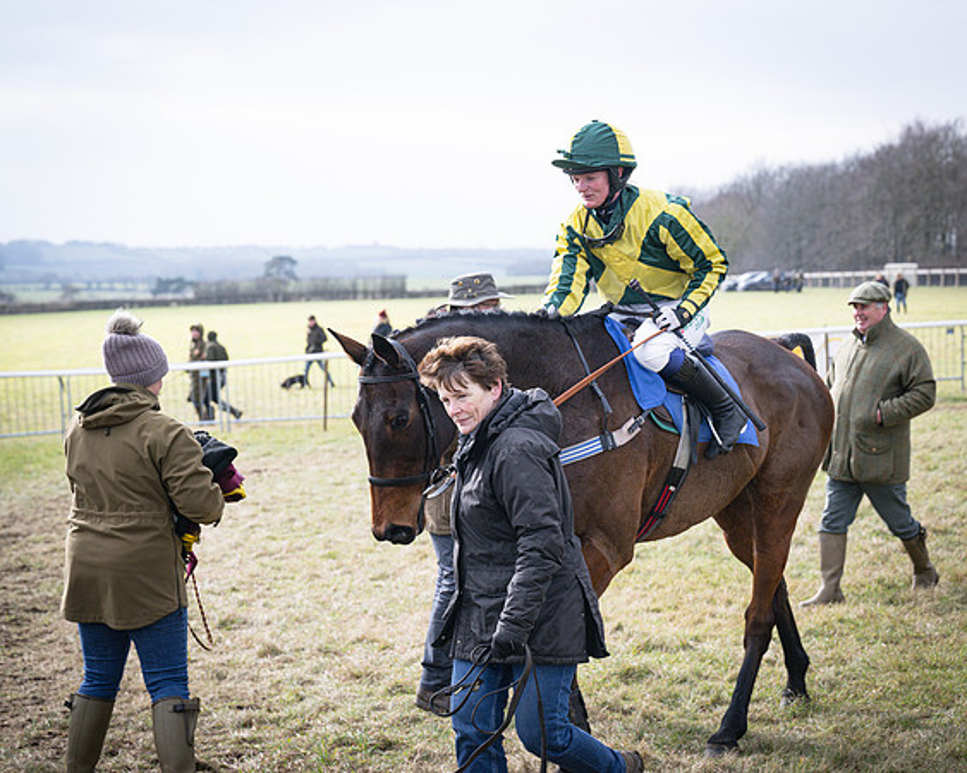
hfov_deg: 24.2
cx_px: 484
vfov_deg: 19.4
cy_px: 386
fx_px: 2255
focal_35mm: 79
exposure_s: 1/1000
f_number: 5
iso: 400
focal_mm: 70
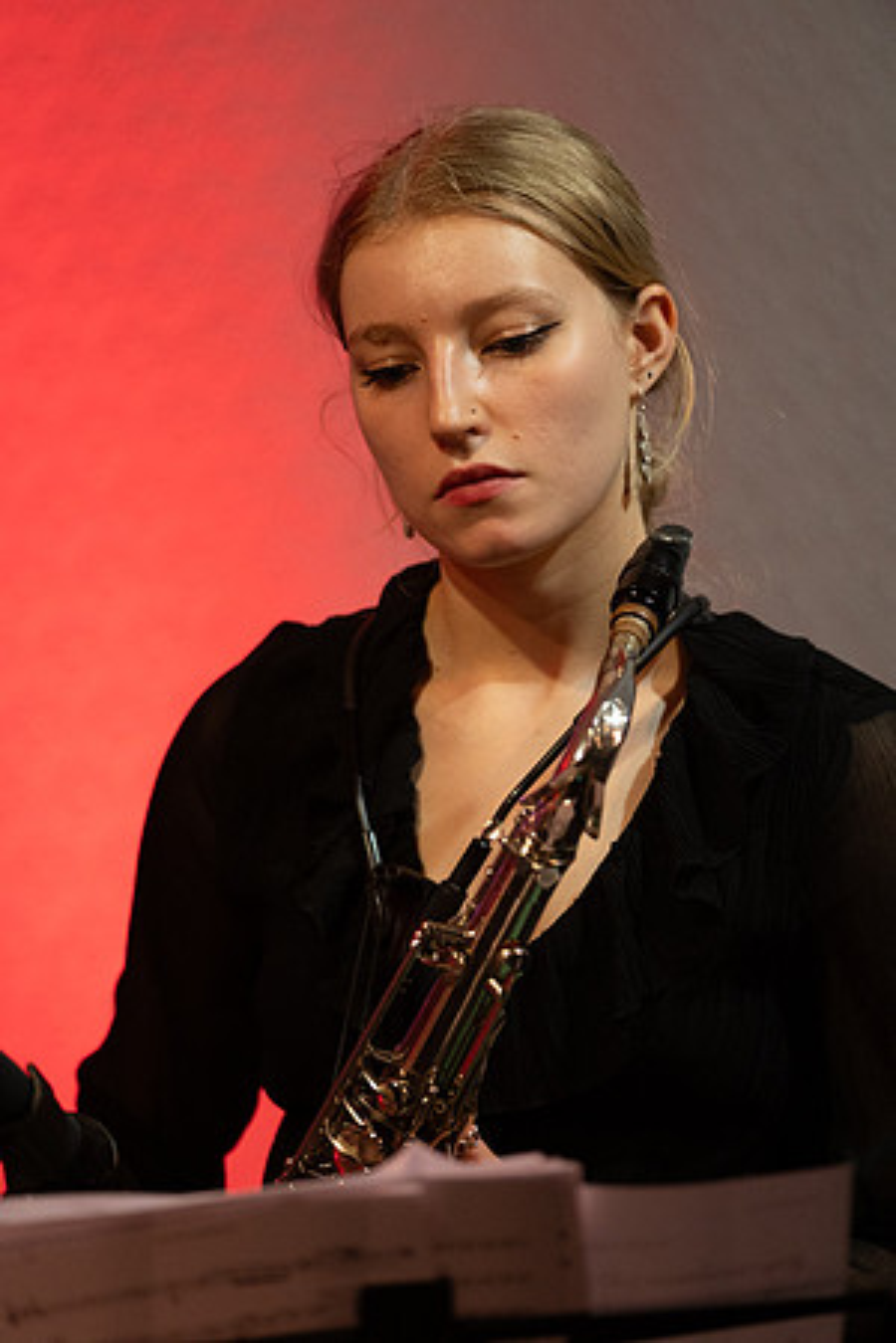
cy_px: 672
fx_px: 11199
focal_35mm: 300
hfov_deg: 4.6
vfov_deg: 6.9
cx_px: 448
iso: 5600
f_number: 4
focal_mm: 300
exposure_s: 1/250
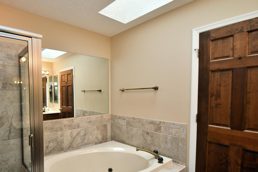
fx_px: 143
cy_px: 102
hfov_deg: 81.2
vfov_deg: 61.4
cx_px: 87
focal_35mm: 20
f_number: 4.5
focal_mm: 10
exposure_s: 1/60
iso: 280
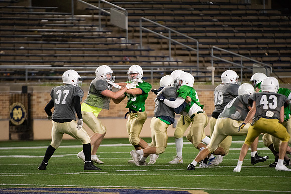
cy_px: 97
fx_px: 3234
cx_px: 146
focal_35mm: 400
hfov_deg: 5.2
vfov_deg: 3.4
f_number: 4.5
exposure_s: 1/500
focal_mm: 400
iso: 5000
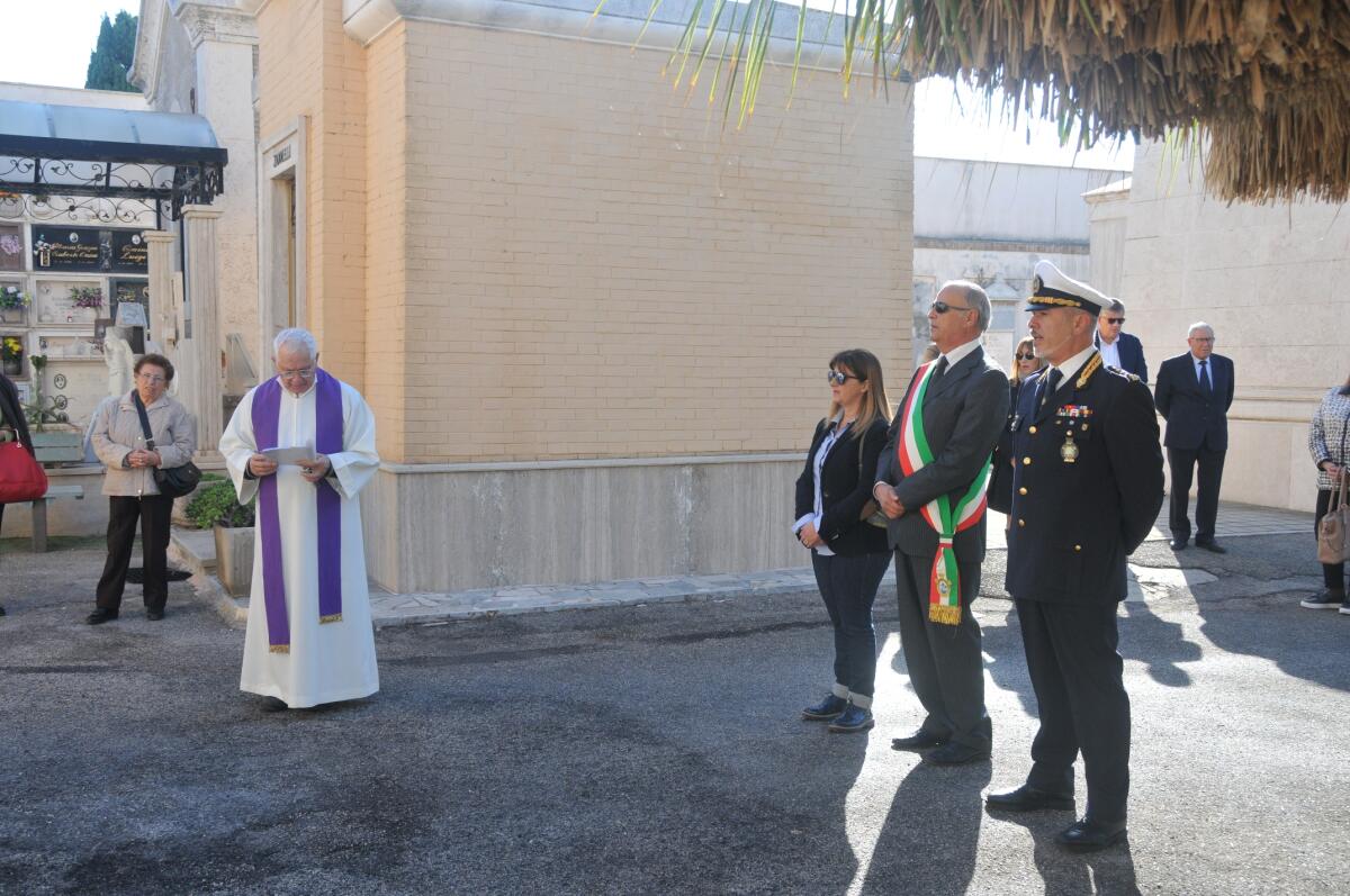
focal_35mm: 39
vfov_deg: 34.1
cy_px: 448
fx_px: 1461
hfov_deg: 49.6
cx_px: 675
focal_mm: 26
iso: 400
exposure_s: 1/500
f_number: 5.6
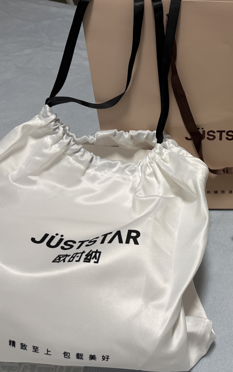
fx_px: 345
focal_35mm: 34
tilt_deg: -43.5
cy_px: 186
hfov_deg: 34.5
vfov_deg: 56.7
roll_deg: -3.9
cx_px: 224
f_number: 1.78
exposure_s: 1/50
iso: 125
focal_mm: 6.76
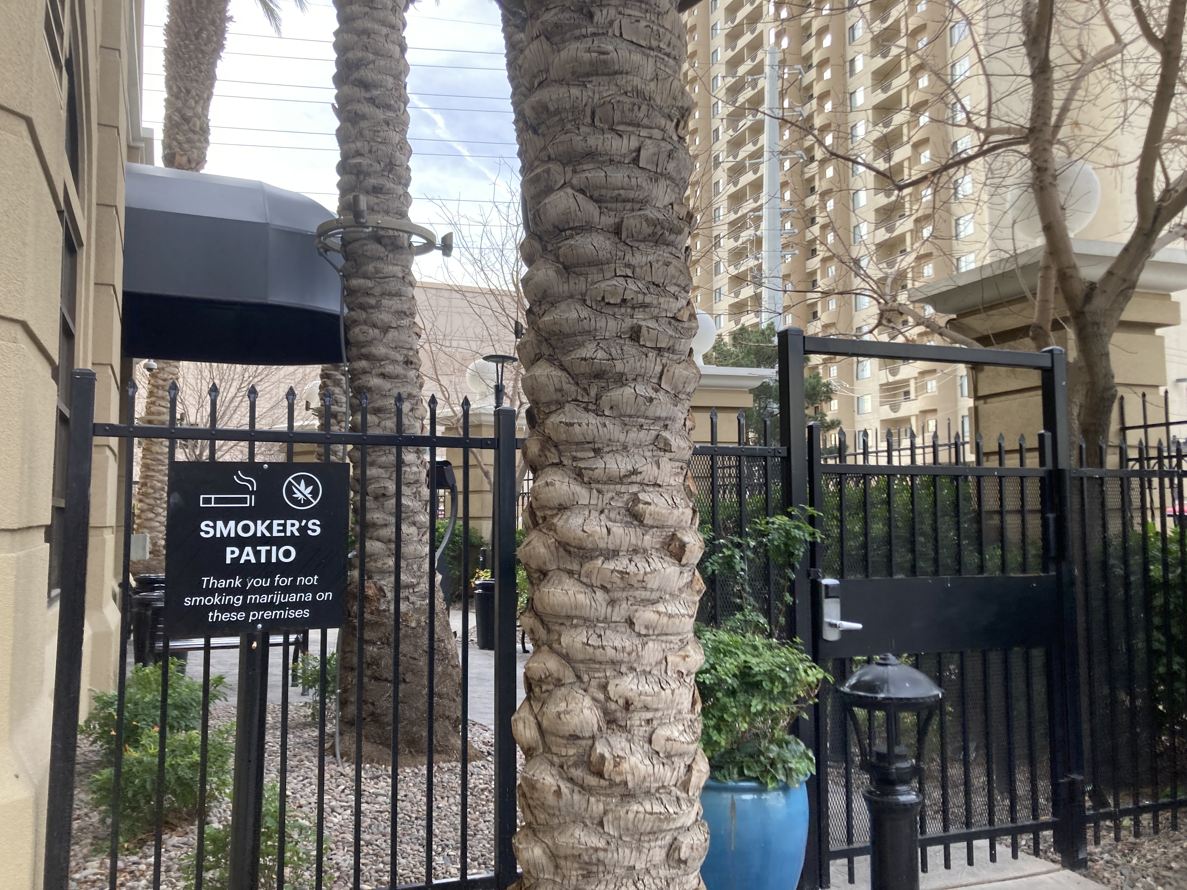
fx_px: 960
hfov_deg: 63.4
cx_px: 594
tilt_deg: +2.4
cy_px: 445
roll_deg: -1.4
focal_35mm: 28
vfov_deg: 49.7
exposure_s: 1/289
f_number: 1.8
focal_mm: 3.99
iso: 20
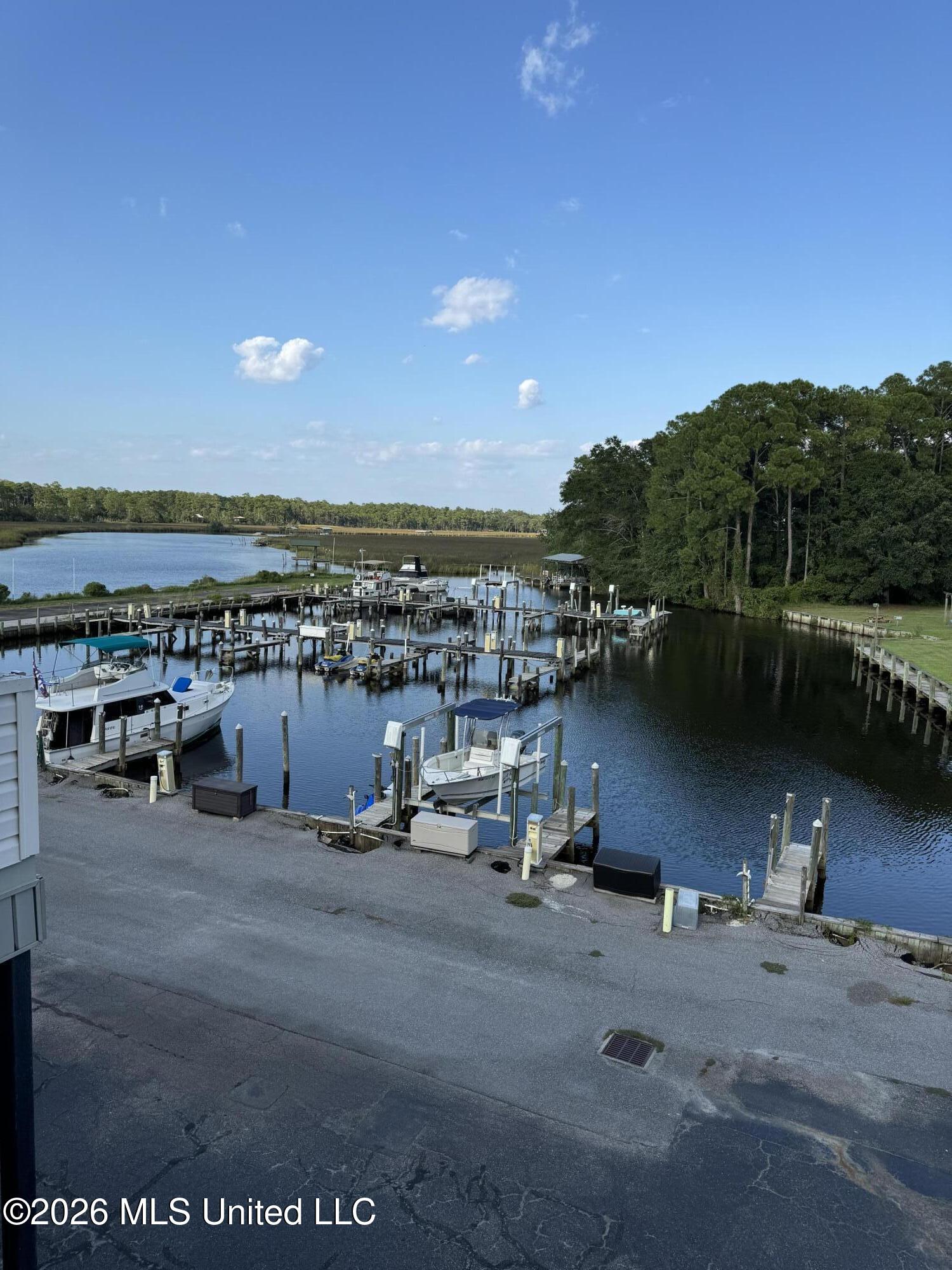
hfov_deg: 56.8
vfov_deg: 71.6
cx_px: 476
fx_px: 880
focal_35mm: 24
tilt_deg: -7.7
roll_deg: -2.1
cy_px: 635
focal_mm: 6.76
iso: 80
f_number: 1.78
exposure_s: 1/2604
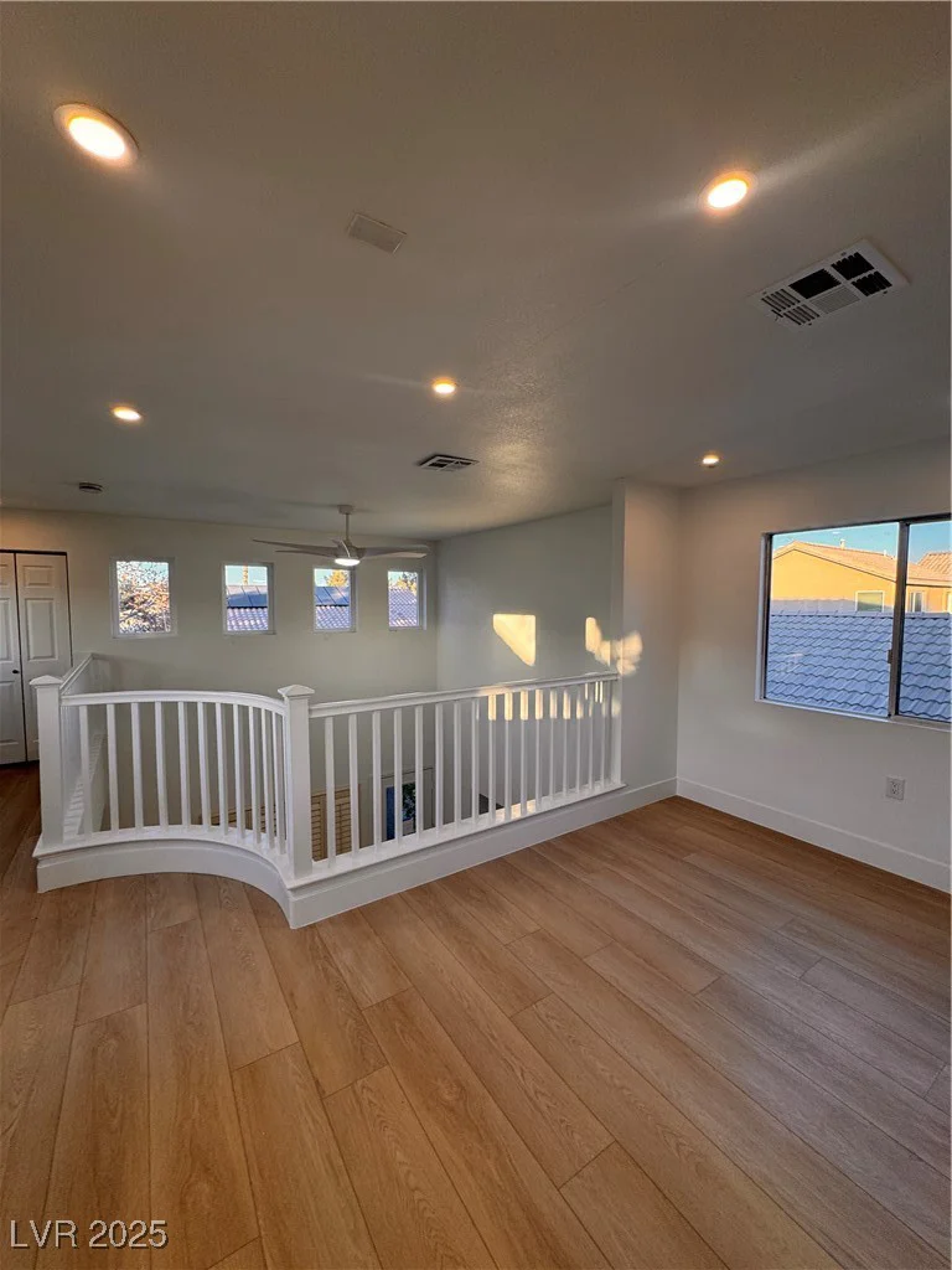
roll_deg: +0.2
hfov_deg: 85.7
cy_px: 635
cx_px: 476
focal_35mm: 14
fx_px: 513
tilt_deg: -2.8
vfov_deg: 102.1
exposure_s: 1/120
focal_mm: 2.22
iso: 64
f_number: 2.2
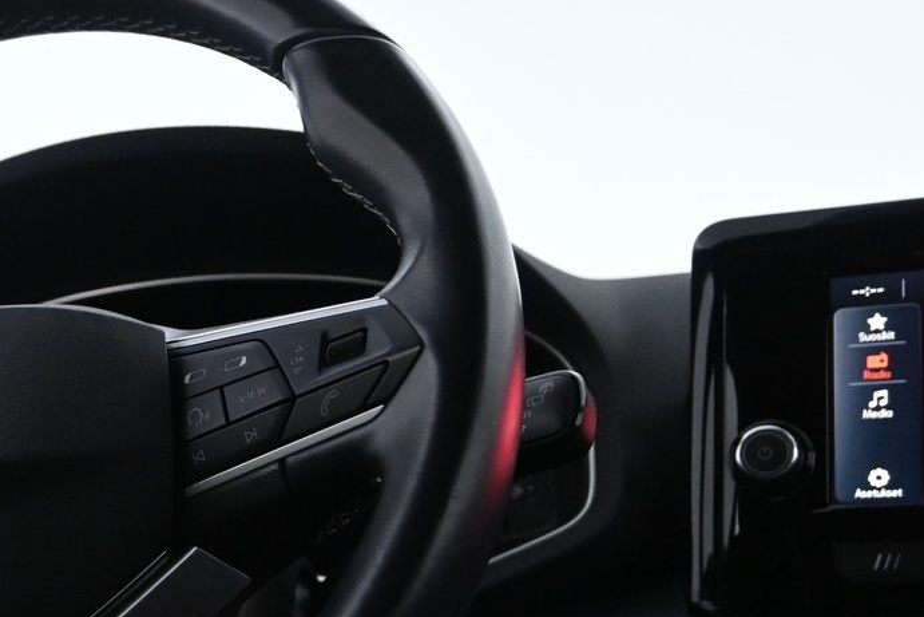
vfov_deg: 19.7
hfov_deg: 27.4
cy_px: 487
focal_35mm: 69
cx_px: -40
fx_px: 1761
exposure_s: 1/50
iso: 3200
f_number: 3.8
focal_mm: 19.5
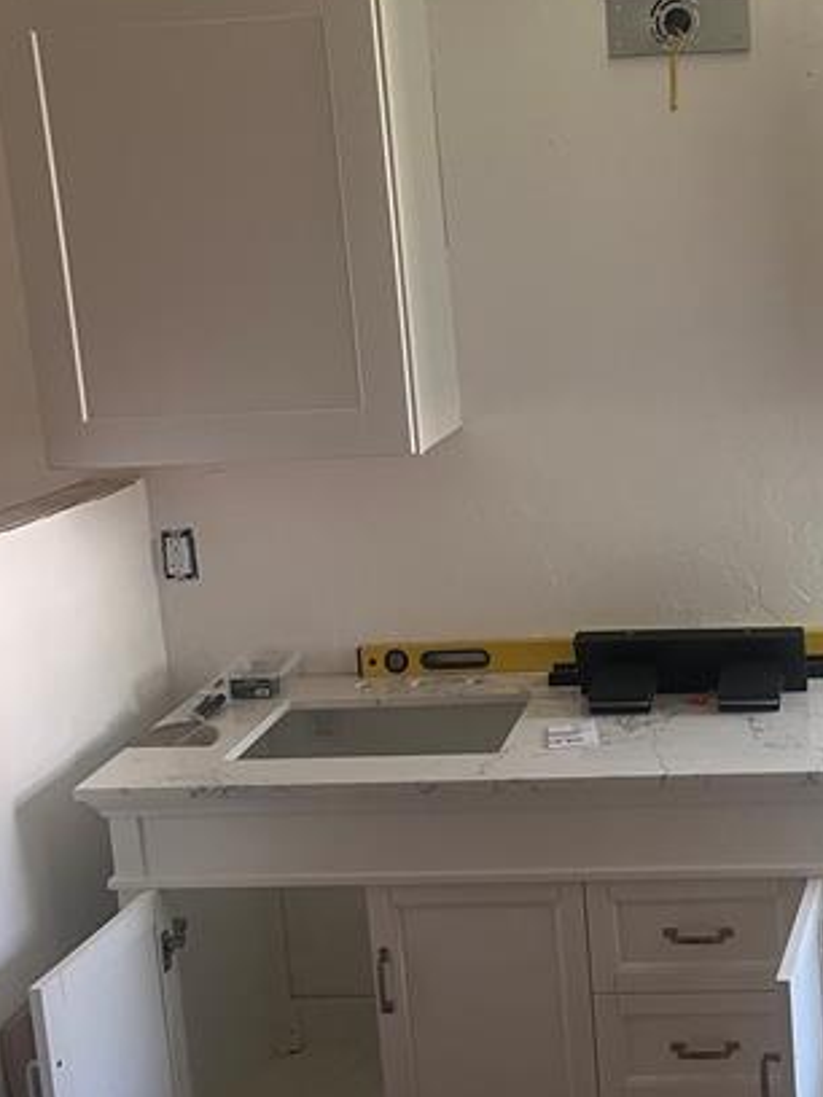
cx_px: 699
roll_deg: +2.5
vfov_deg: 38.8
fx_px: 1553
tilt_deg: -10.1
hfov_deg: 28.8
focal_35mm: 49
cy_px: 479
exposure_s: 1/60
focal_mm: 5.1
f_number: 1.6
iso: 160
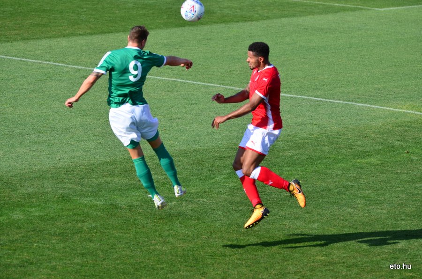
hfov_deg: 8.1
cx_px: 211
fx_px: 2983
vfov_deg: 5.4
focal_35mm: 255
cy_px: 140
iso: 320
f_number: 5
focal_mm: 170
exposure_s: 1/1600
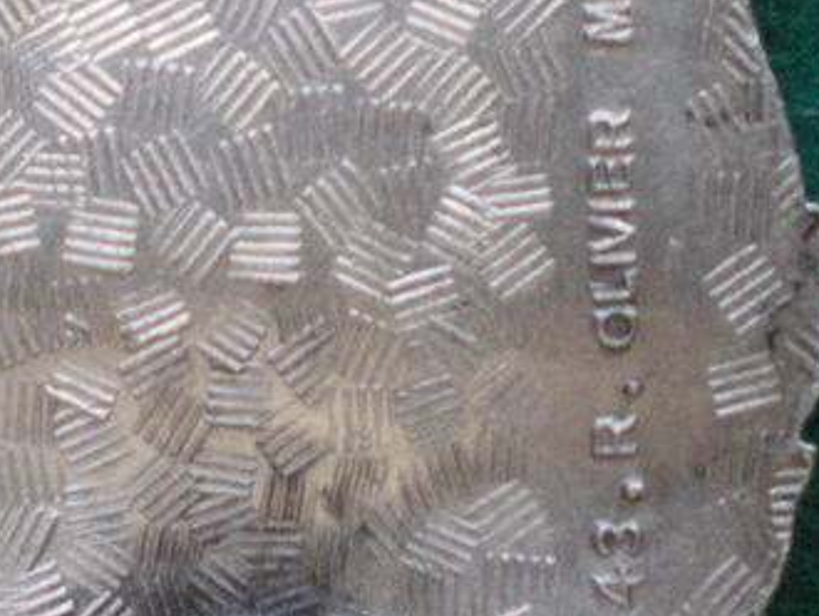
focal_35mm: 115
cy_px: 127
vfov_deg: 12.8
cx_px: 107
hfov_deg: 16.9
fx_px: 2723
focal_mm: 6.3
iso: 400
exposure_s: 1/20
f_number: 3.1
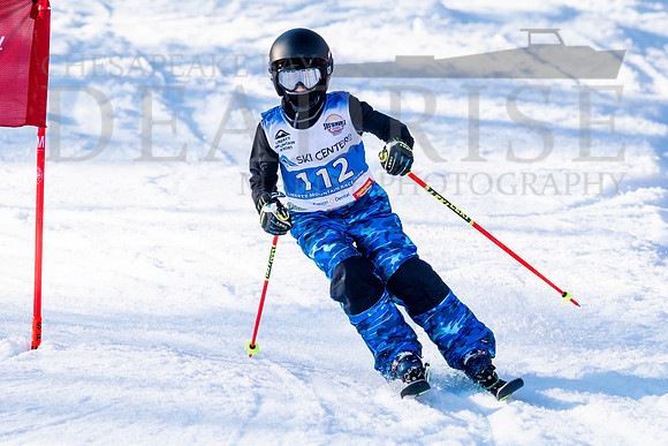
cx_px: 368
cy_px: 192
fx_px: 11867
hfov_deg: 3.2
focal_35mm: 639
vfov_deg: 2.2
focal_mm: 560
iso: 1250
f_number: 8
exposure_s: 1/2000
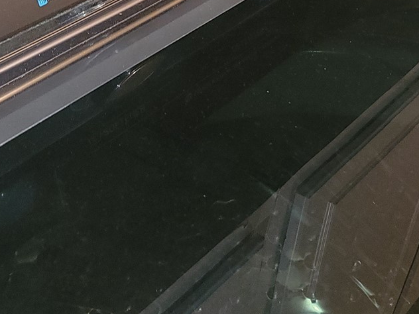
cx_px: 372
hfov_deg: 23.5
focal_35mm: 81
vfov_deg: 17.2
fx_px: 980
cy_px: -84
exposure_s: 1/24
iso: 100
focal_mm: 7
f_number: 1.8
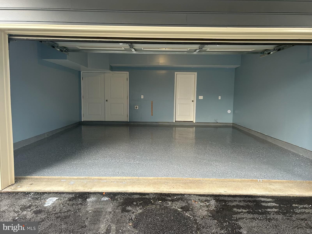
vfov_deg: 53.1
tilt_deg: -5.3
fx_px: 234
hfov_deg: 67.3
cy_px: 117
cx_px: 156
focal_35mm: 26
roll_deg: -0.5
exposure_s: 1/97
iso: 125
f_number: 1.5
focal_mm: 5.7
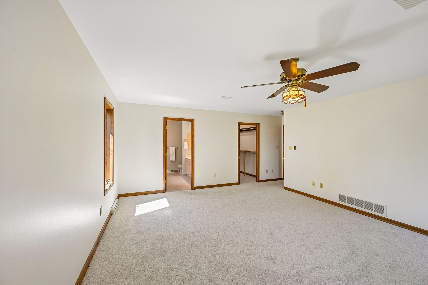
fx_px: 166
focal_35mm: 14
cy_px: 142
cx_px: 214
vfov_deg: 81.2
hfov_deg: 104.3
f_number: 8
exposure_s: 1/15
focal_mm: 14
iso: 140
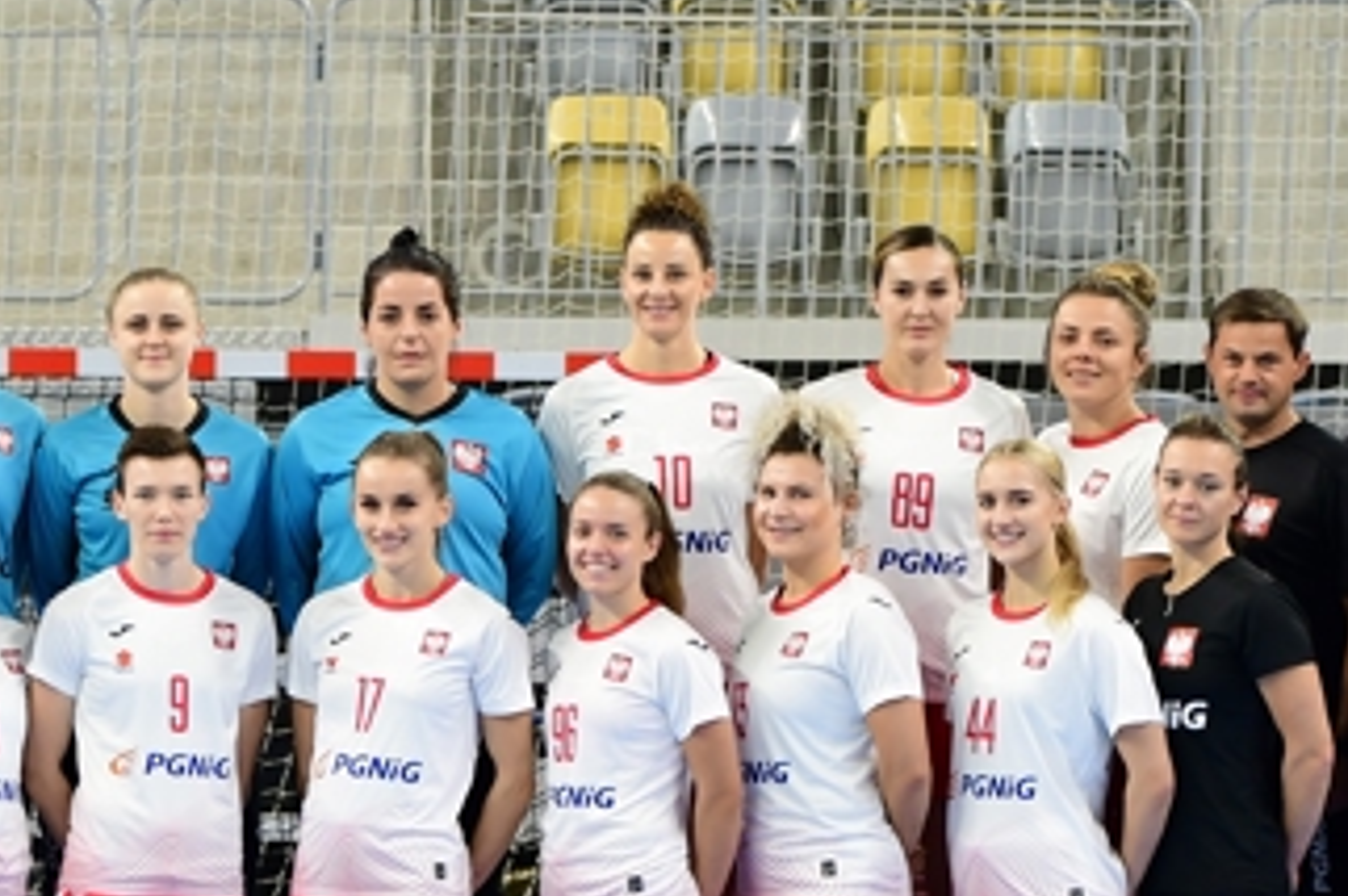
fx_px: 10474
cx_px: 151
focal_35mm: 280
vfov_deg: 4.9
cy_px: 785
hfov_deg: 7.3
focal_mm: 78
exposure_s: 1/250
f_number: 2.8
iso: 640
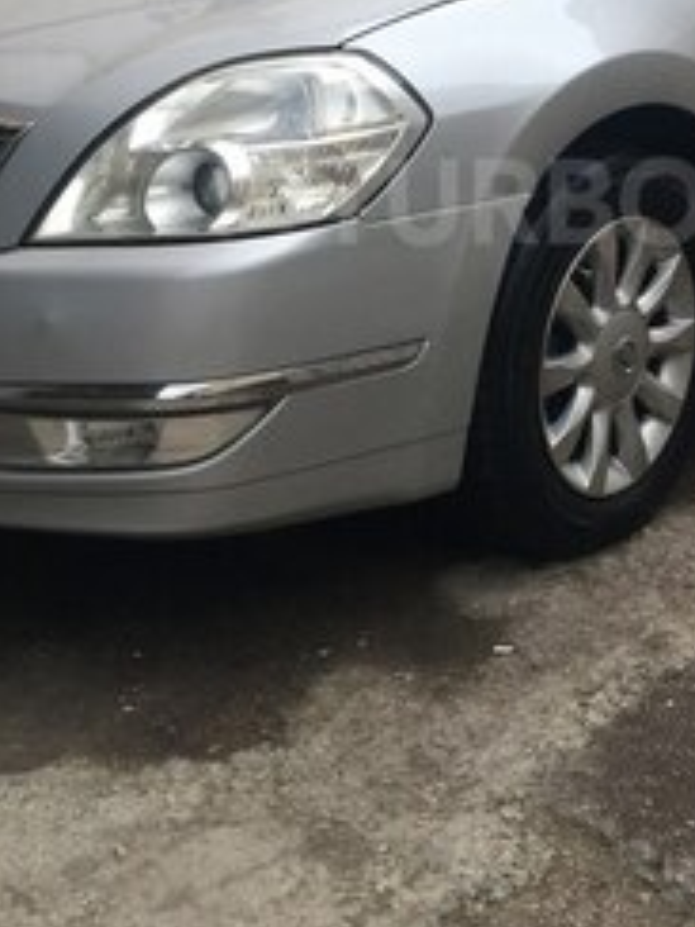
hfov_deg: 24.2
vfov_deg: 31.9
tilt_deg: -9.1
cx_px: 608
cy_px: 201
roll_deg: -1.6
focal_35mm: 59
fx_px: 1579
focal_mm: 4.15
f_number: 2.2
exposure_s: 1/100
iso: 32
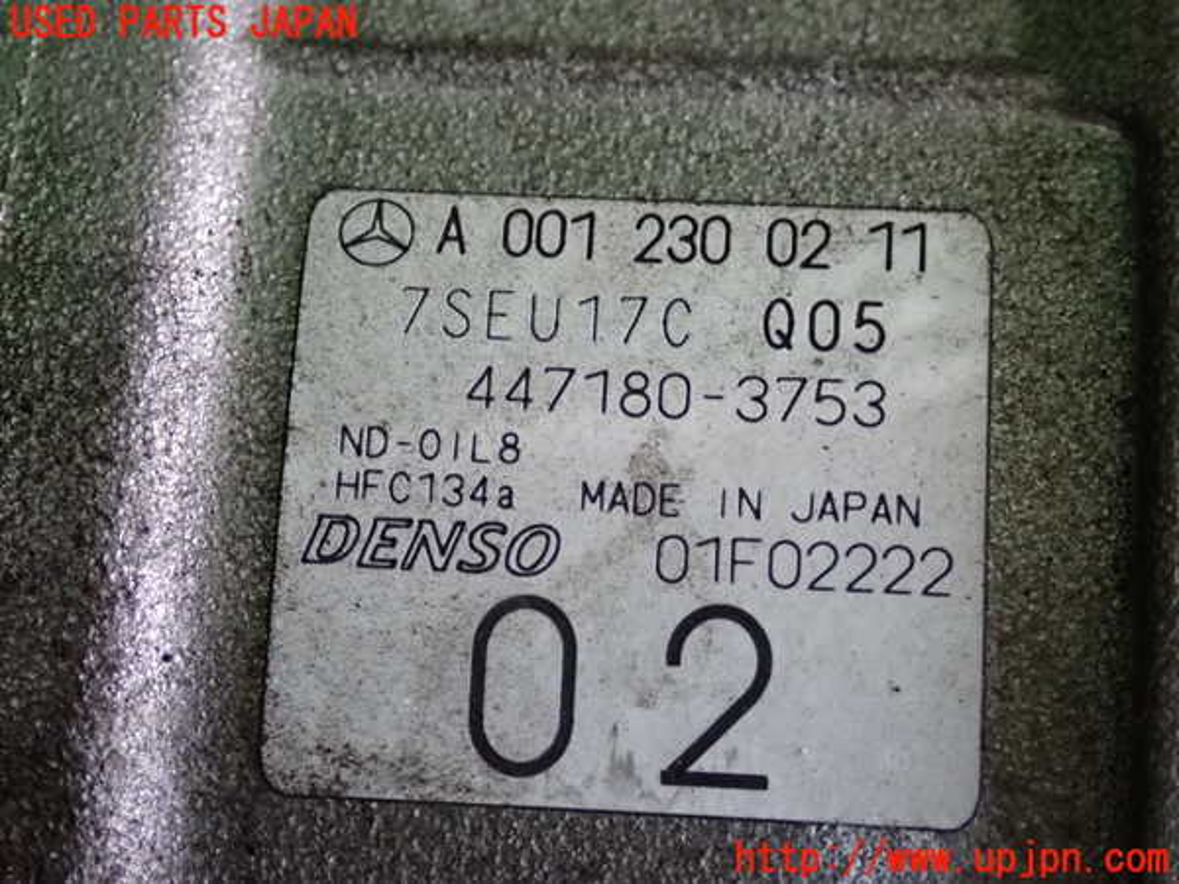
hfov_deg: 22.3
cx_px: 590
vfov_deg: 16.8
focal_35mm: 88
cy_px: 442
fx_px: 2997
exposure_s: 1/100
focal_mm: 15.66
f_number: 4.5
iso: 1250
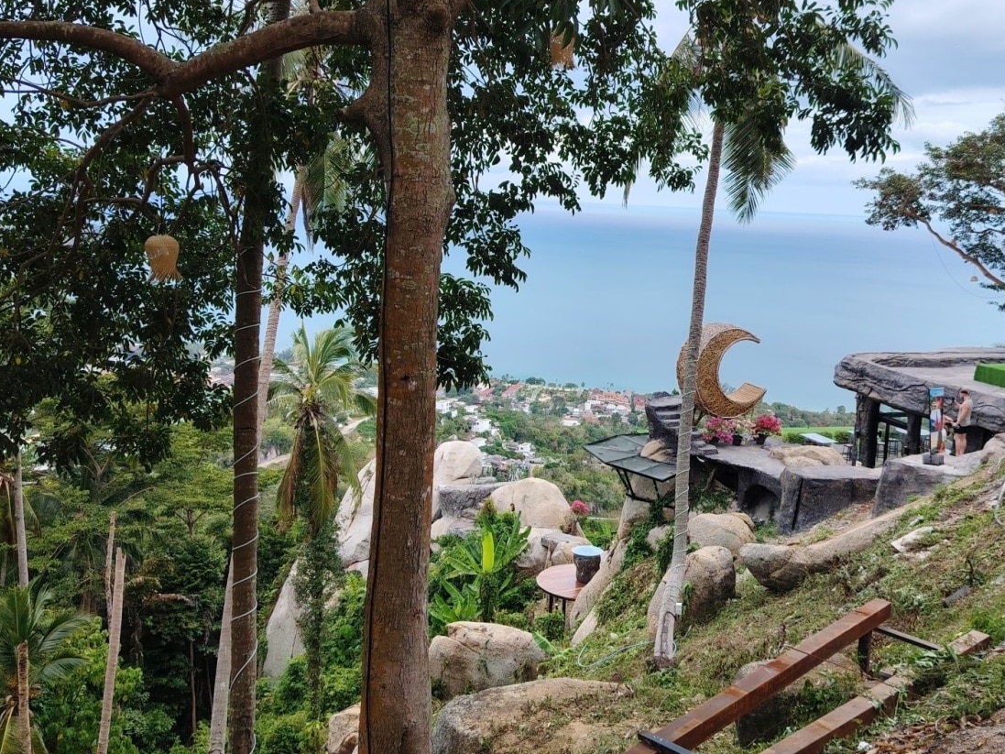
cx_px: 594
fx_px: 1016
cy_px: 311
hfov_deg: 52.3
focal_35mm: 35
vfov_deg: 40.6
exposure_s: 1/568
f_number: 1.75
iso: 100
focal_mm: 5.25
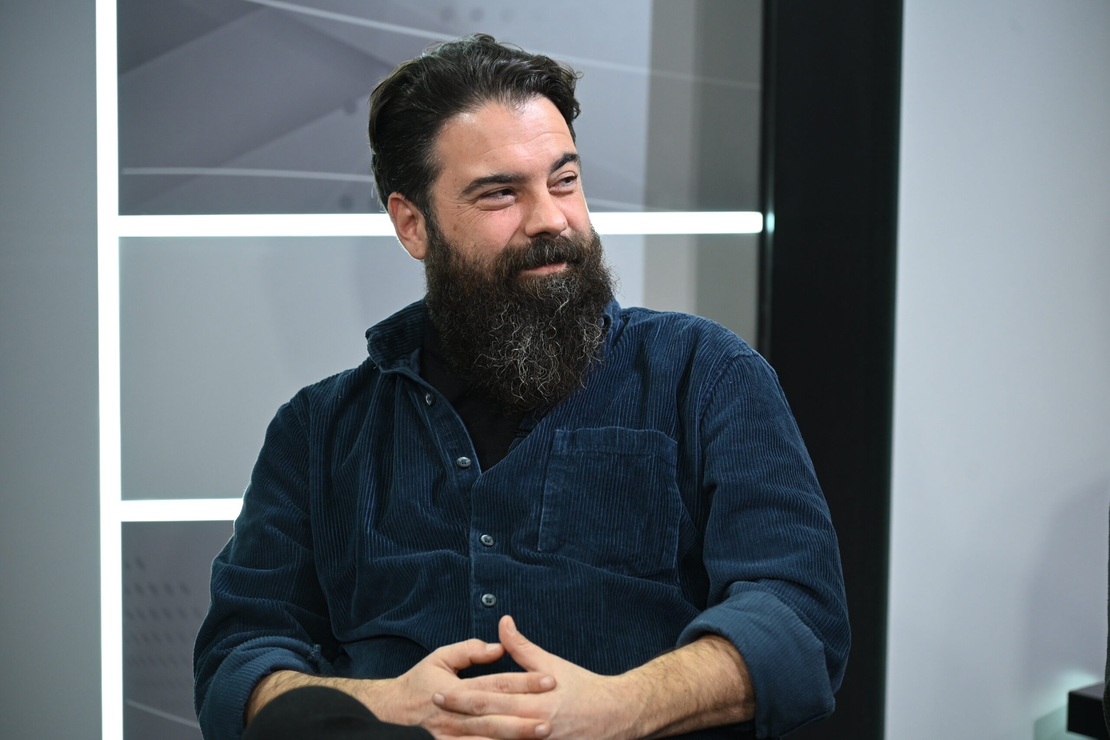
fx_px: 3700
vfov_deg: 11.4
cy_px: 370
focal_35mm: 120
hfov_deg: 17.1
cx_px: 555
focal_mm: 120
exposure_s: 1/160
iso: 1250
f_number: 4
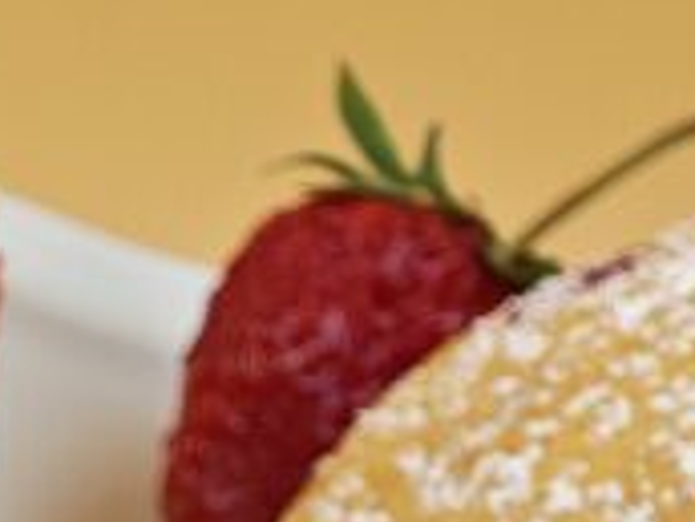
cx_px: -412
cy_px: 1089
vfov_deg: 4.4
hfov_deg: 5.8
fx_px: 6726
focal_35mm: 335
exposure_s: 1/120
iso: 125
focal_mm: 9
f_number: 2
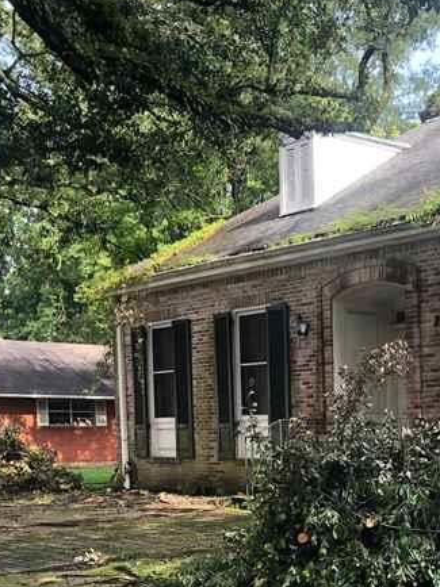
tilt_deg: -5.8
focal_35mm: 62
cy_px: 548
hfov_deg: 22.4
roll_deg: +0.1
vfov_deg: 29.7
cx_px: 474
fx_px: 1052
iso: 25
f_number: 1.8
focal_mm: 3.99
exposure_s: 1/120
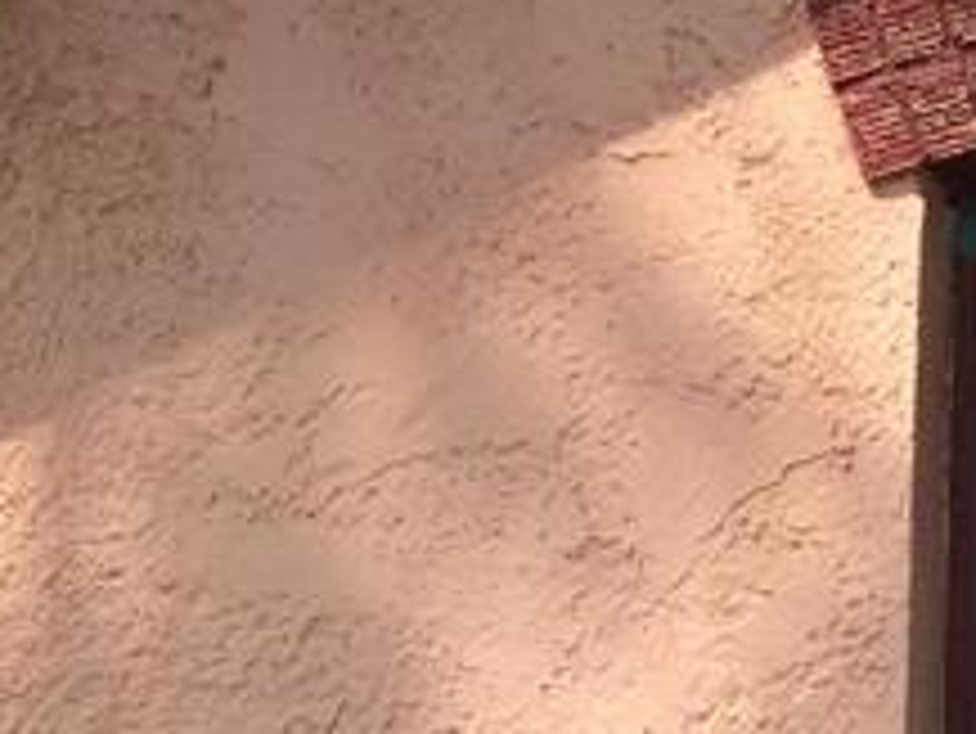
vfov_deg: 10.2
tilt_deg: +3.5
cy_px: 1346
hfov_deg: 12.1
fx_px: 3865
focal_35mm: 137
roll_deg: -1.0
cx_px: 2190
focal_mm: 4.15
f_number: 2.2
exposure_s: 1/1244
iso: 32
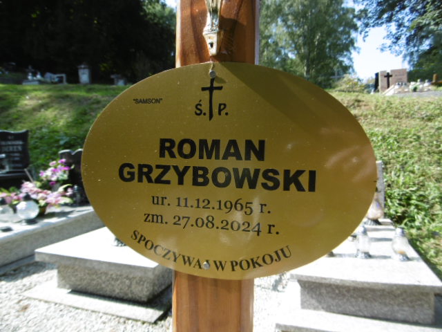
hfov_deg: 71.6
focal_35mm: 24
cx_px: 221
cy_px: 166
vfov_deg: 56.8
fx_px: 306
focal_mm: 4.3
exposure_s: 1/320
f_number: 3.1
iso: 100
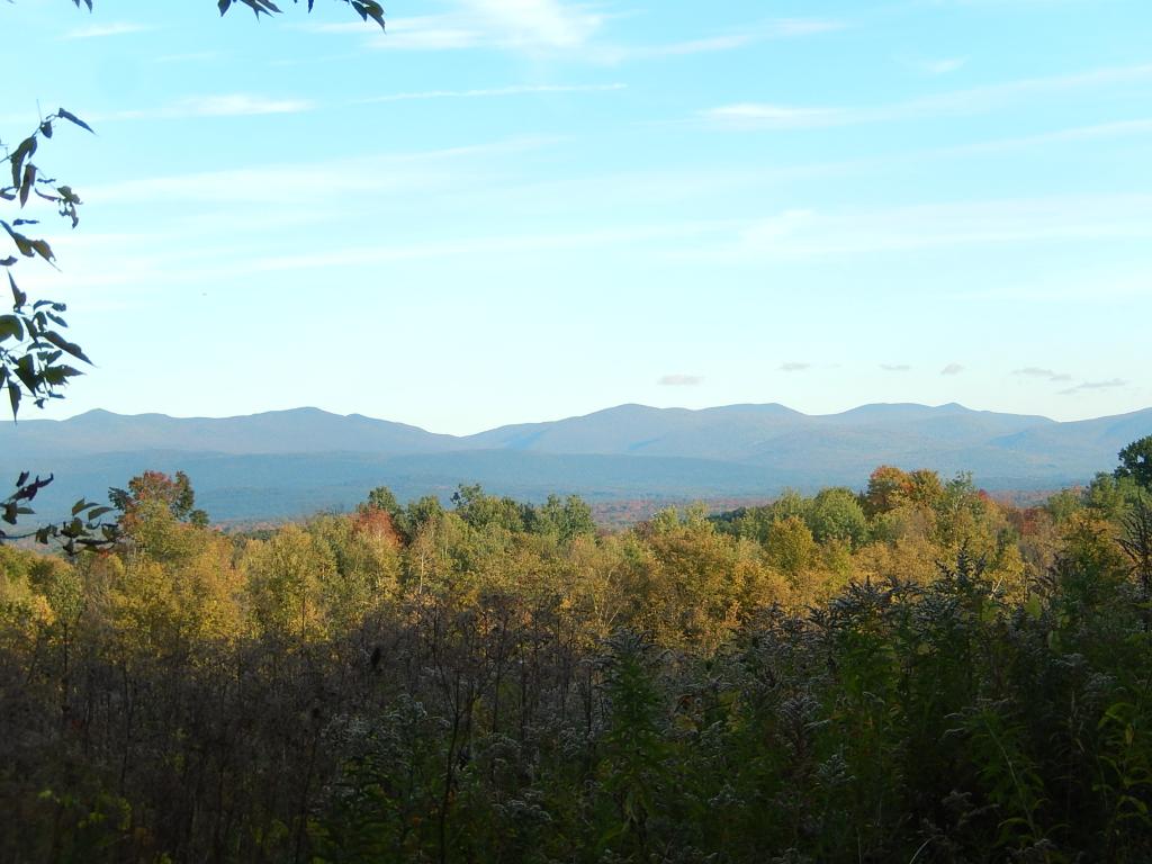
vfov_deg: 17.4
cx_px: 576
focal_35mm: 85
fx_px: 2829
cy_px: 432
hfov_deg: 23.0
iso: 125
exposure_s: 1/200
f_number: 5.1
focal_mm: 15.2
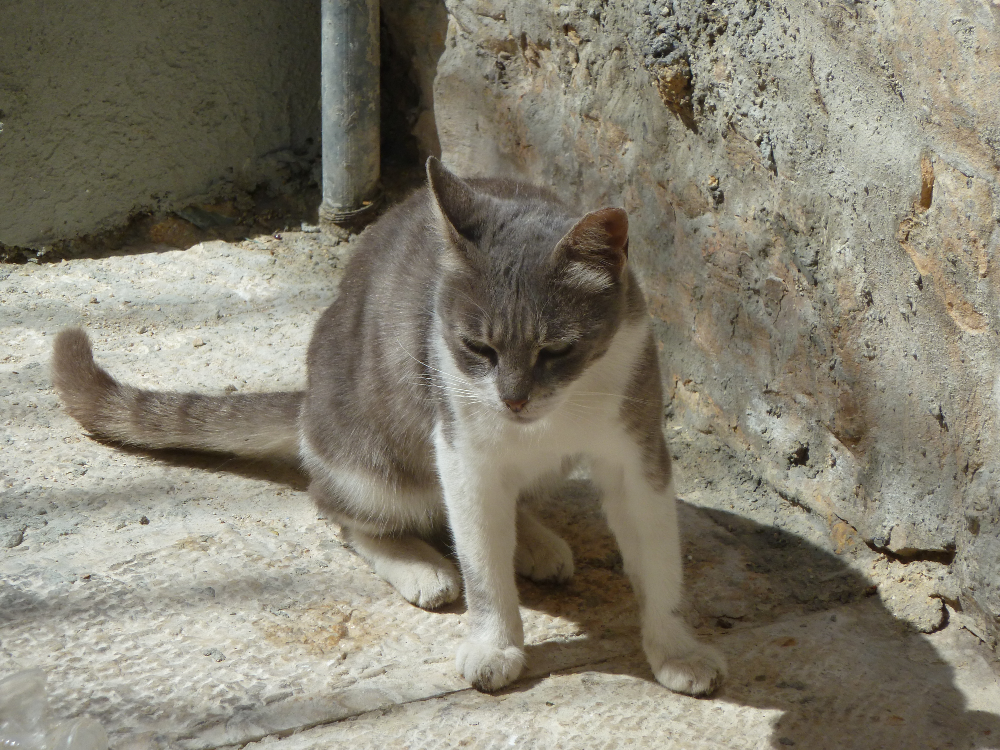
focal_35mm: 242
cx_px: 500
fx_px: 6991
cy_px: 375
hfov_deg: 8.2
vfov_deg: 6.1
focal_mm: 39.7
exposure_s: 1/800
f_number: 5.6
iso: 125
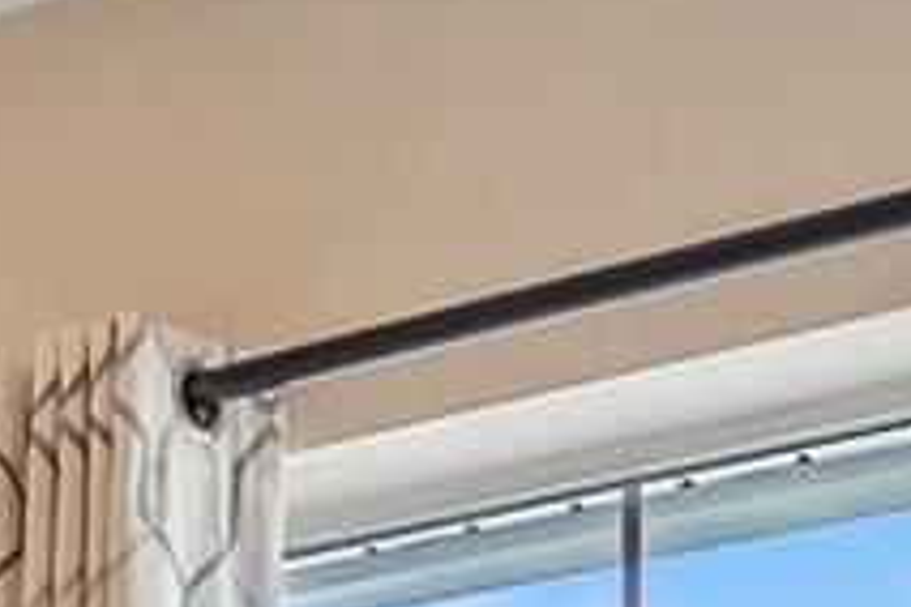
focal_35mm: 105
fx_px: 2657
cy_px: 1637
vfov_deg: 10.5
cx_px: -513
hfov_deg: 17.3
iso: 2000
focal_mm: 14
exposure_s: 1/800
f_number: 3.2
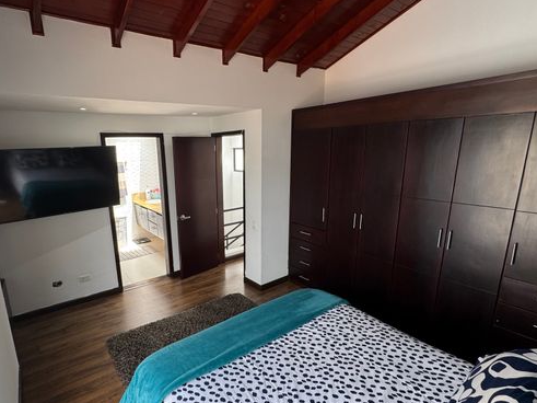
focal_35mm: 19
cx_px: 223
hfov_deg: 83.9
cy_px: 218
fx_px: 295
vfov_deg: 68.5
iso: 50
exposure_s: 1/99
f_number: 2.2
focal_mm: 2.22
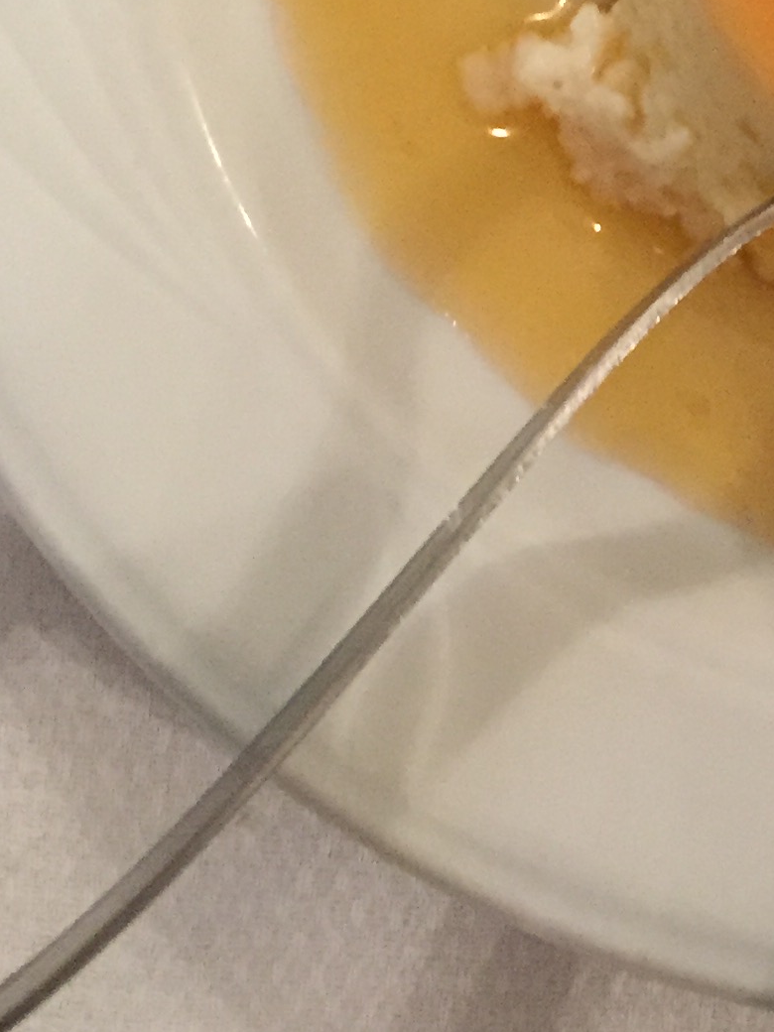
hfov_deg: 15.3
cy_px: 138
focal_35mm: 91
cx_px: 1054
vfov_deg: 21.2
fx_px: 2713
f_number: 2.2
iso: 320
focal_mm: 4.15
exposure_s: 1/33
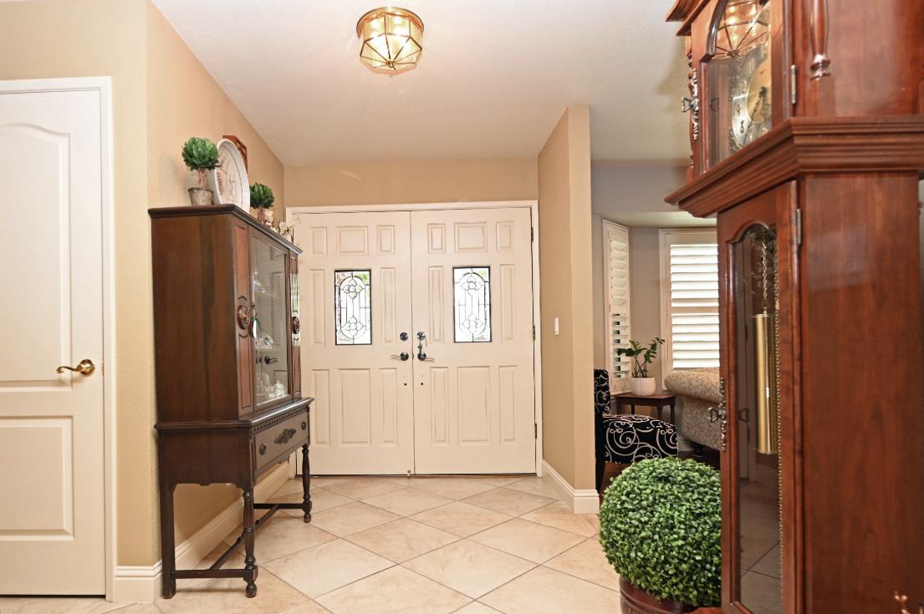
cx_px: 412
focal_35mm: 19
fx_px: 487
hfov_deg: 86.6
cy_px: 346
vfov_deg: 64.2
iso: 900
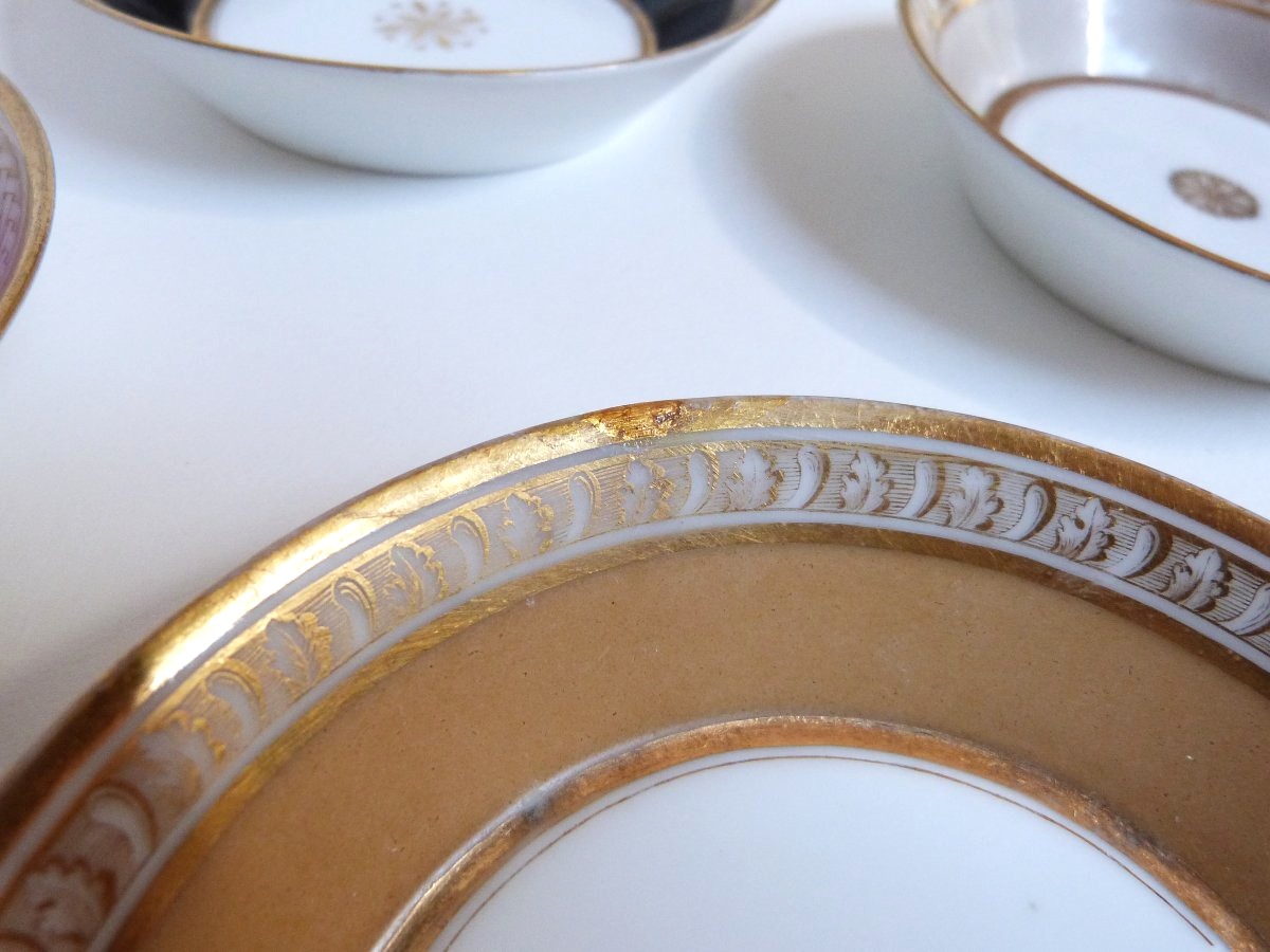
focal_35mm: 26
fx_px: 954
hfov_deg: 67.3
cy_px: 476
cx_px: 635
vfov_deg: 53.1
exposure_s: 1/60
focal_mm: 4.5
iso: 400
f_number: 2.8
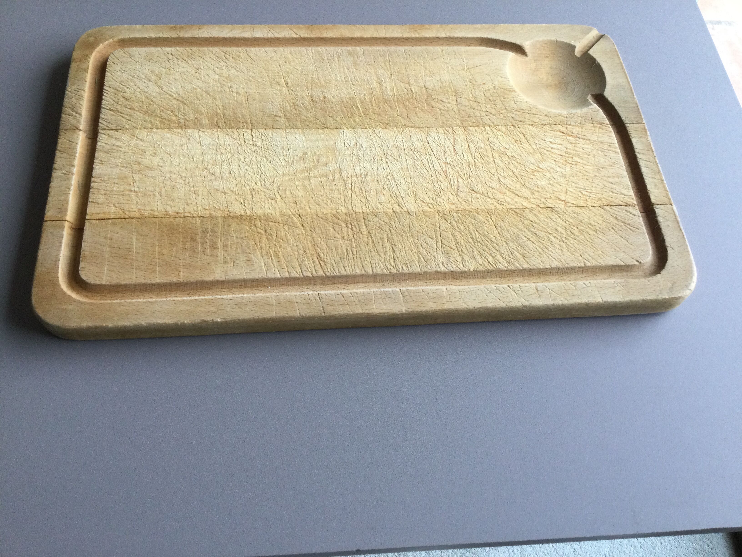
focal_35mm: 31
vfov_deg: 45.4
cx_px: 371
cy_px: 278
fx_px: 664
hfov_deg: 58.4
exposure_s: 1/33
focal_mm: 3.3
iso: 32
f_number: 2.4
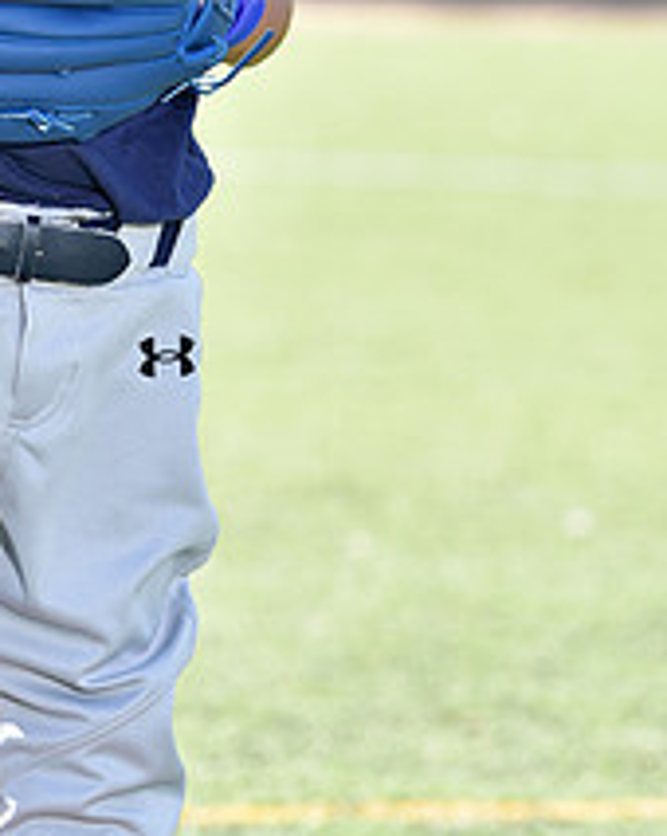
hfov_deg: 3.6
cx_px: 88
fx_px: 10749
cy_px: -122
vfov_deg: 4.4
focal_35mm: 435
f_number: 5.6
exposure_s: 1/125
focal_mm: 170
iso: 100
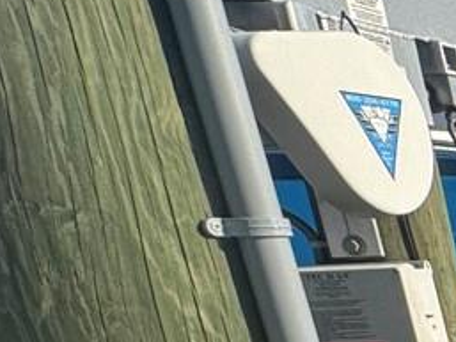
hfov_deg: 11.4
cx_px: 1384
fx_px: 1147
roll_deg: +2.6
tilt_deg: -16.9
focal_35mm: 87
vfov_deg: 15.5
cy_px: 526
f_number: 2.2
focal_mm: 2.22
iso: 40
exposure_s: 1/541
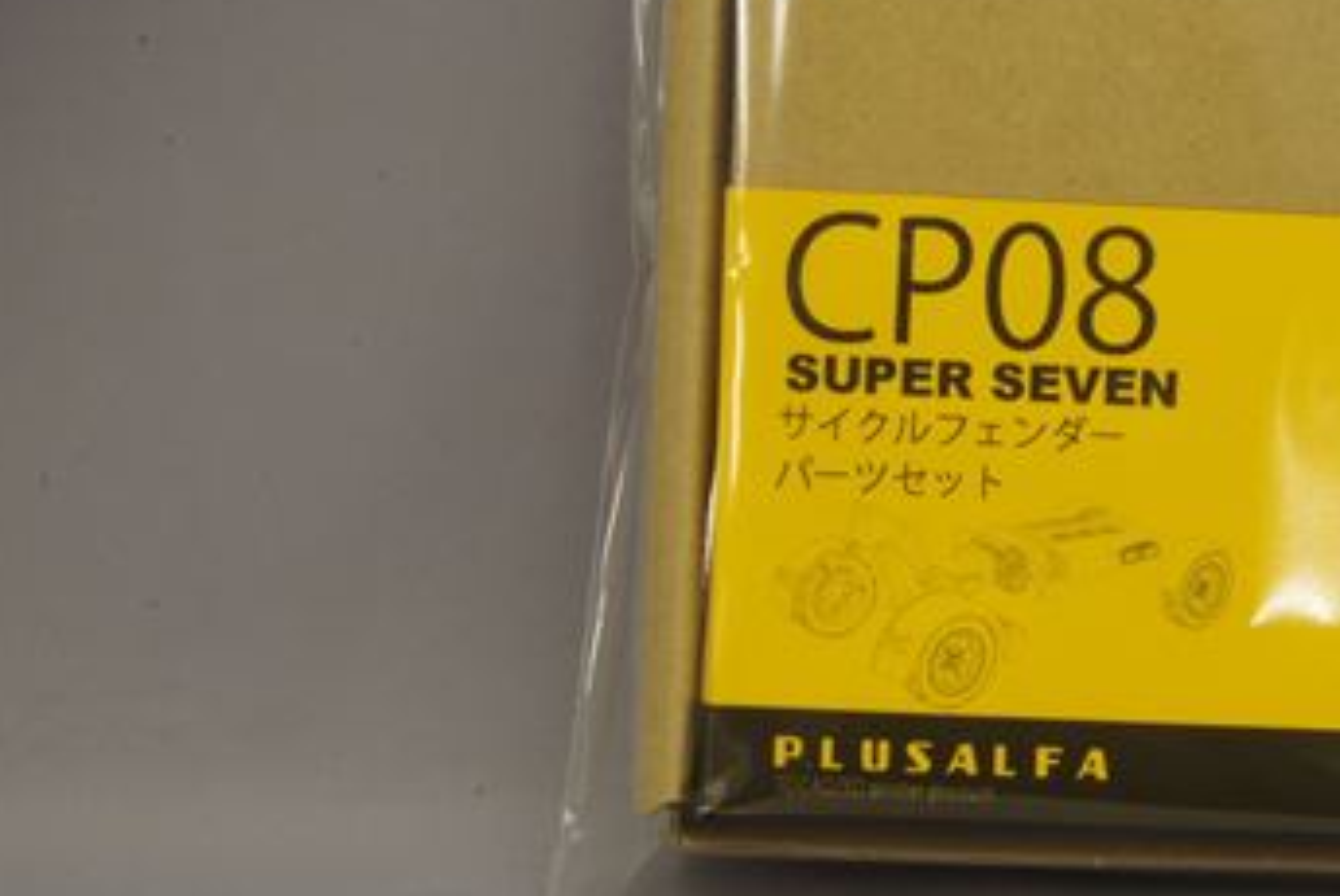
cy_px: 150
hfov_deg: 19.0
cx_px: 1157
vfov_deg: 12.9
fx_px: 3949
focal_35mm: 106
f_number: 32
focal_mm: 38
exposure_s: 2
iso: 200
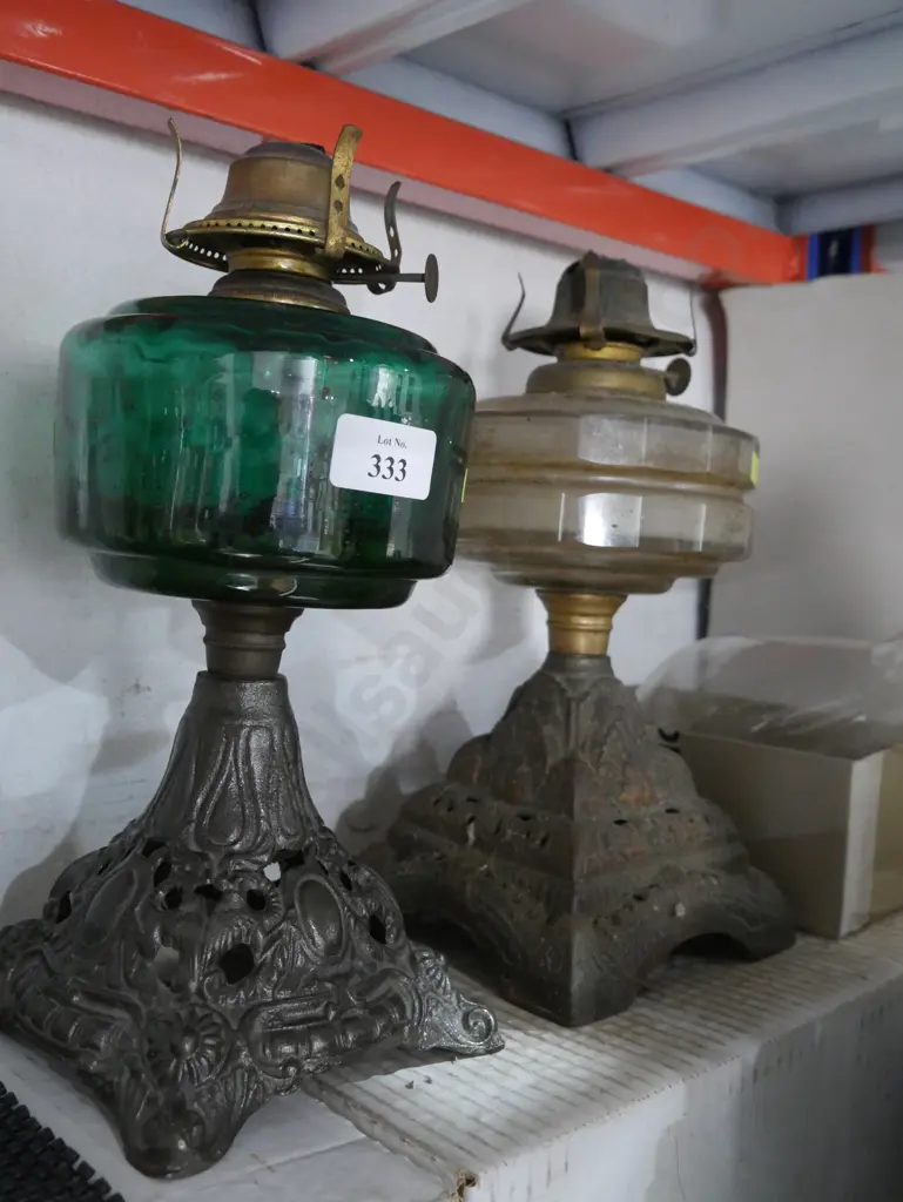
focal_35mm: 34
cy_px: 601
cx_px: 452
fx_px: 1182
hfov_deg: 41.8
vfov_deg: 53.9
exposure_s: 1/40
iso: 3200
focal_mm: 17
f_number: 4
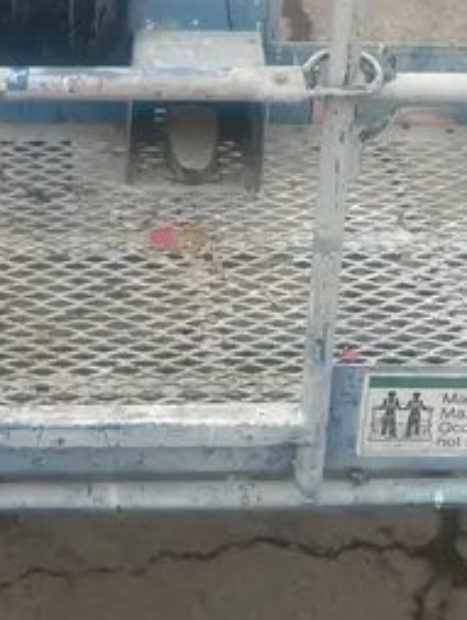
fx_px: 1347
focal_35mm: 75
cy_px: -182
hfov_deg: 19.4
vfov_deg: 23.1
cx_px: 76
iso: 32
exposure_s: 1/615
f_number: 1.6
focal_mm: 4.2
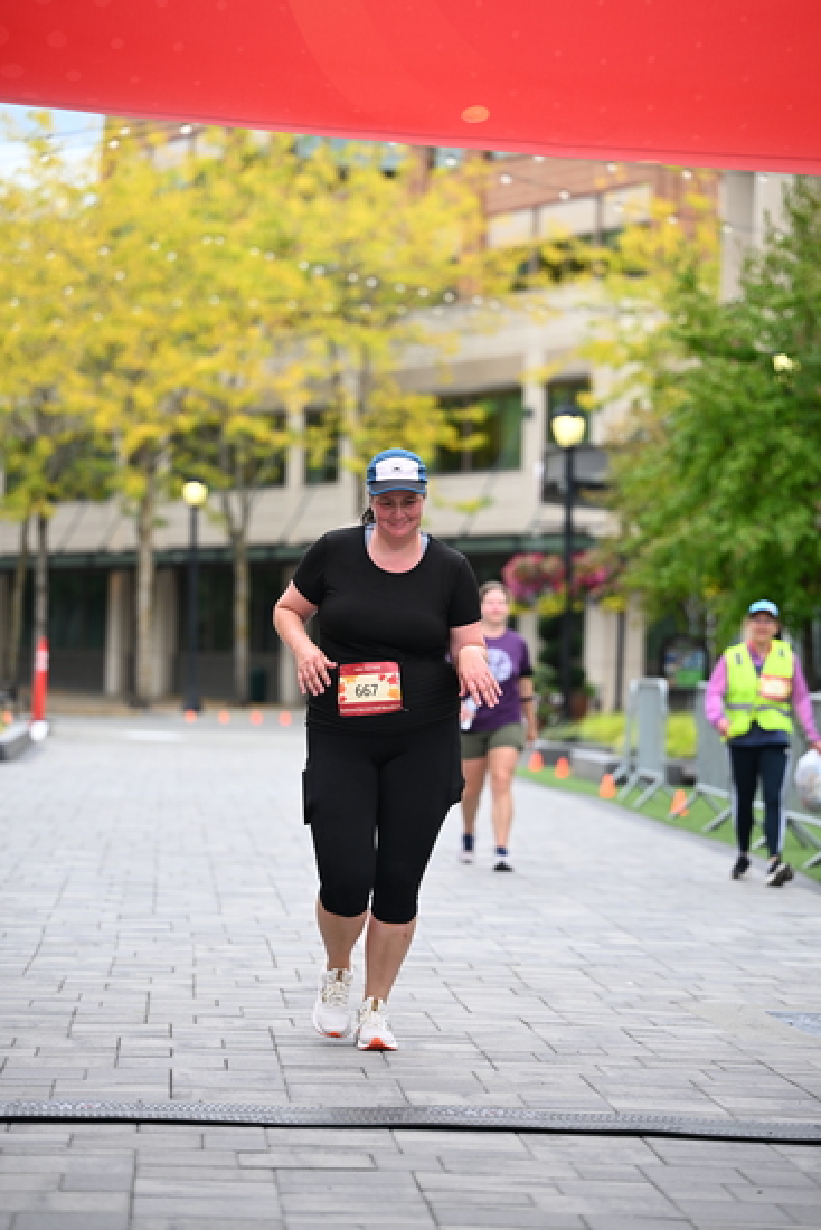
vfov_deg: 17.8
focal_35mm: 115
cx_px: 410
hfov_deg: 11.9
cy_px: 615
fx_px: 3931
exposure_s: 1/1250
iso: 400
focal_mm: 115
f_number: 2.8
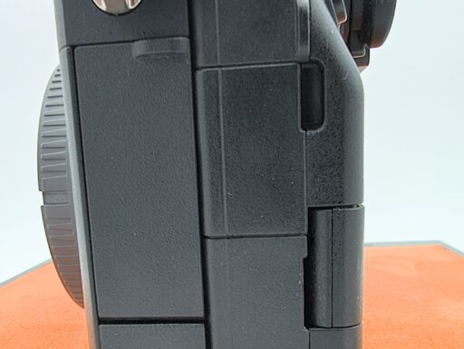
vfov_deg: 56.9
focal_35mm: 24
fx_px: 322
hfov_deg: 71.5
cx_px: 232
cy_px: 174
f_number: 2
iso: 139
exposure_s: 1/50
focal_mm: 1.83
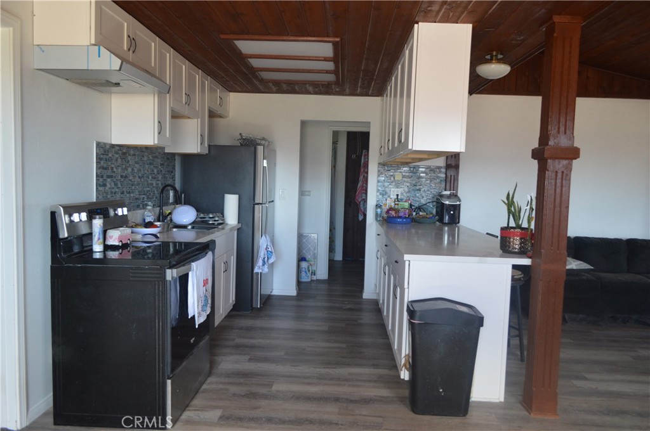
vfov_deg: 47.8
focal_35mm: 27
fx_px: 487
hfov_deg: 67.4
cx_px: 325
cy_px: 216
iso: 500
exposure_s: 1/60
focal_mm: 18
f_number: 3.5
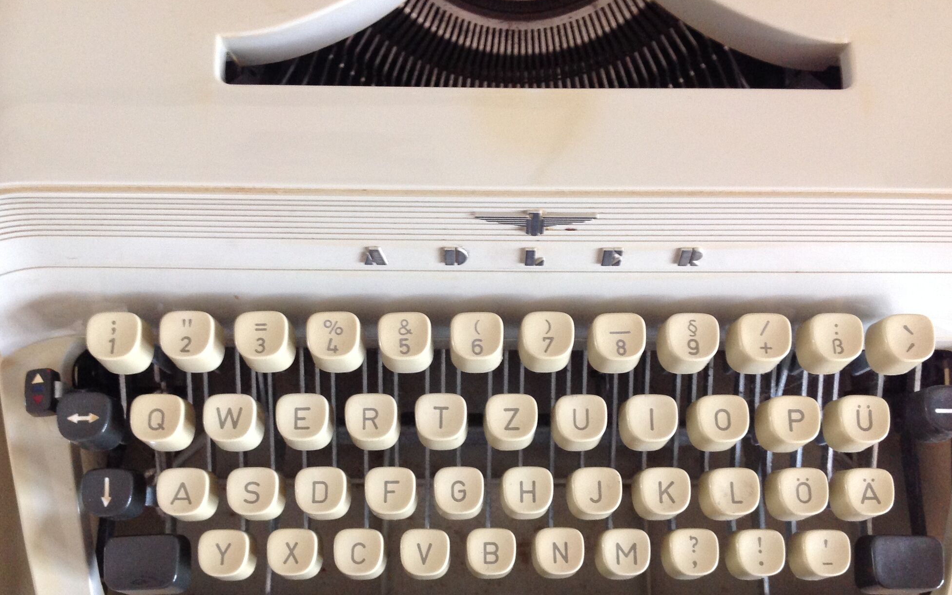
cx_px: 472
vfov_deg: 33.5
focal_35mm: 38
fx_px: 986
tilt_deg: -78.6
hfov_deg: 51.5
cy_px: 351
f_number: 2.4
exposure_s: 1/15
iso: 200
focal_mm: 4.28
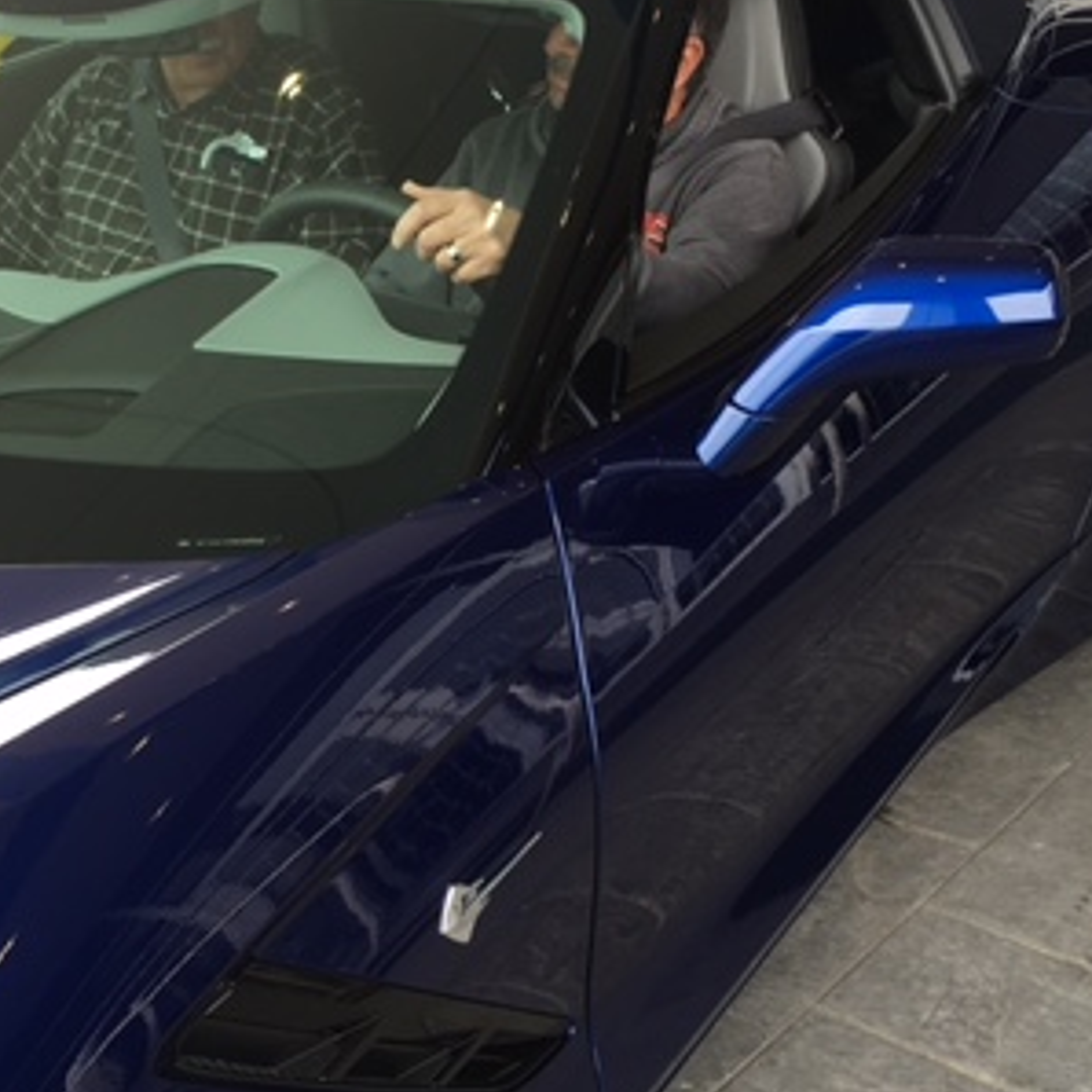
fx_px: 1963
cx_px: 363
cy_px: 528
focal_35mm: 55
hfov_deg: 30.9
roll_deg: +2.2
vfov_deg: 31.1
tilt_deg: -22.7
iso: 25
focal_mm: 4.15
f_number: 2.2
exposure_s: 1/120
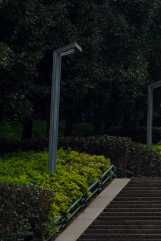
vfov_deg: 11.1
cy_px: 25
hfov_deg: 7.2
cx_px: 316
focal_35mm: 184
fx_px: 1234
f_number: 5.6
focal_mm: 26
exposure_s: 1/1000
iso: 200
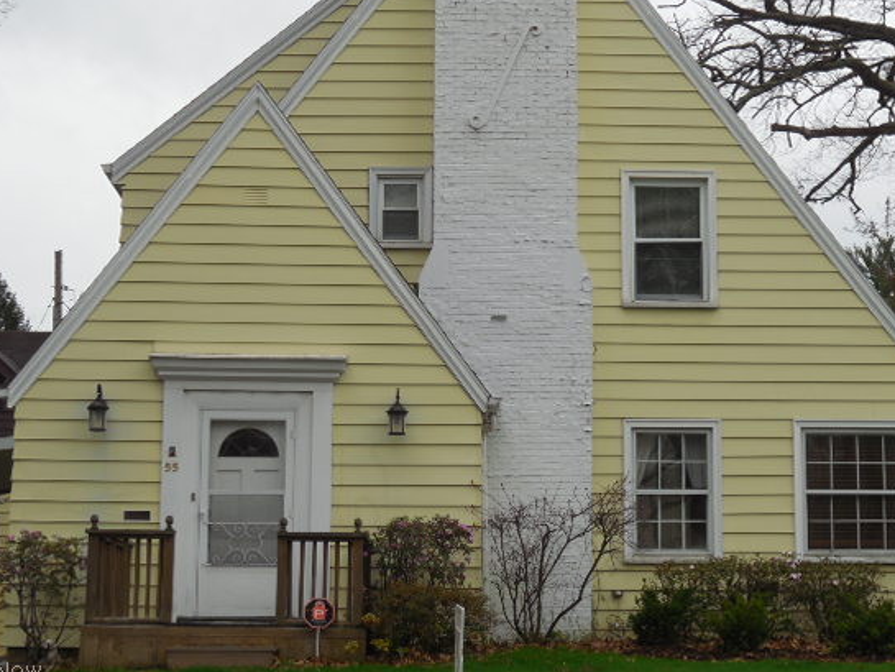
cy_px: 294
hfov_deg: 26.3
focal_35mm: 74
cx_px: 461
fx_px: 1914
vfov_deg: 19.9
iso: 125
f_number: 5.6
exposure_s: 1/200
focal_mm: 11.3
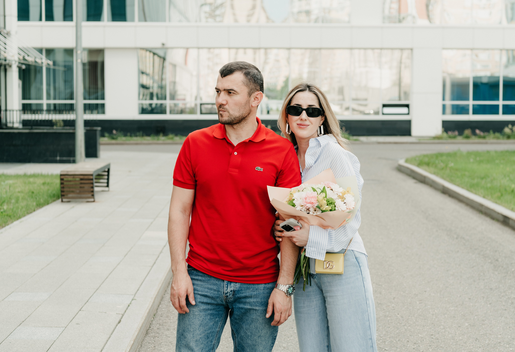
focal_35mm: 62
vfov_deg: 22.4
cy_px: 164
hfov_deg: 32.3
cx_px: 282
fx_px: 888
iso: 125
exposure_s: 1/320
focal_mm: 55
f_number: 4
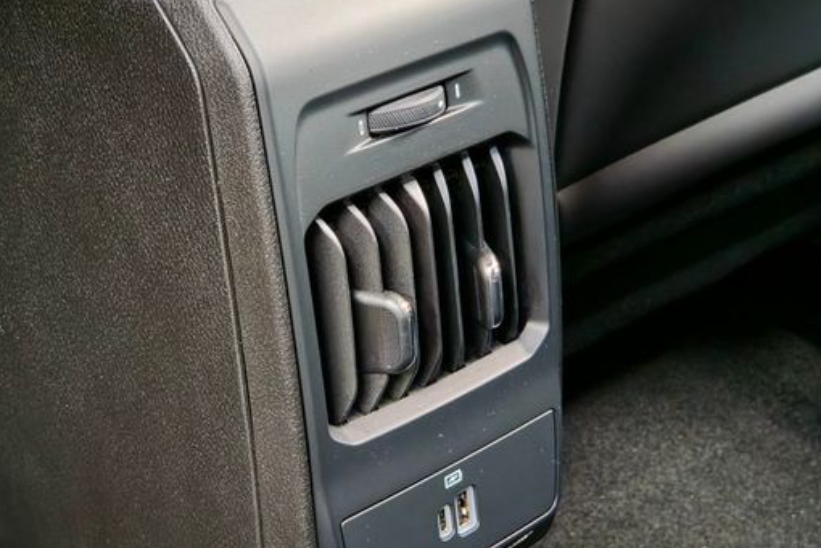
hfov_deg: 22.6
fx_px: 2052
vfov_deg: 15.2
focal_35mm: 90
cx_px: 367
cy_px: 259
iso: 1250
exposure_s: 1/13.4
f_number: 2.4
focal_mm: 7
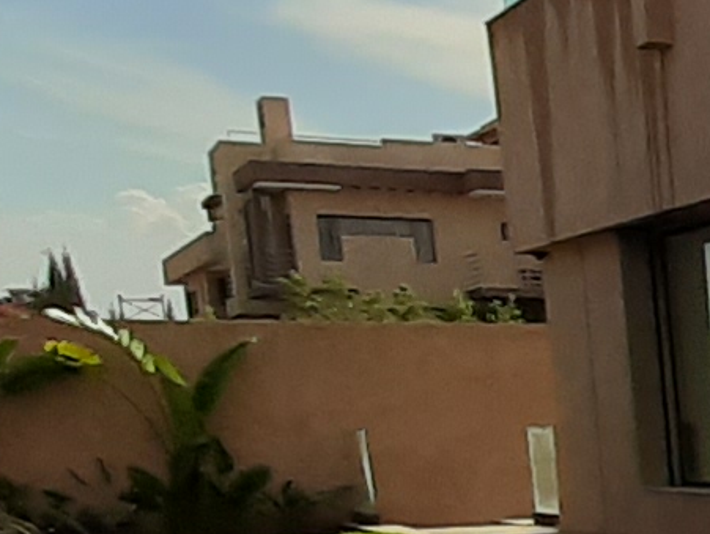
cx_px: 1714
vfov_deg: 15.1
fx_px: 1930
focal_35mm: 94
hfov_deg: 14.1
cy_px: 680
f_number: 2.2
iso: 40
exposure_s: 1/1553
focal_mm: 1.42
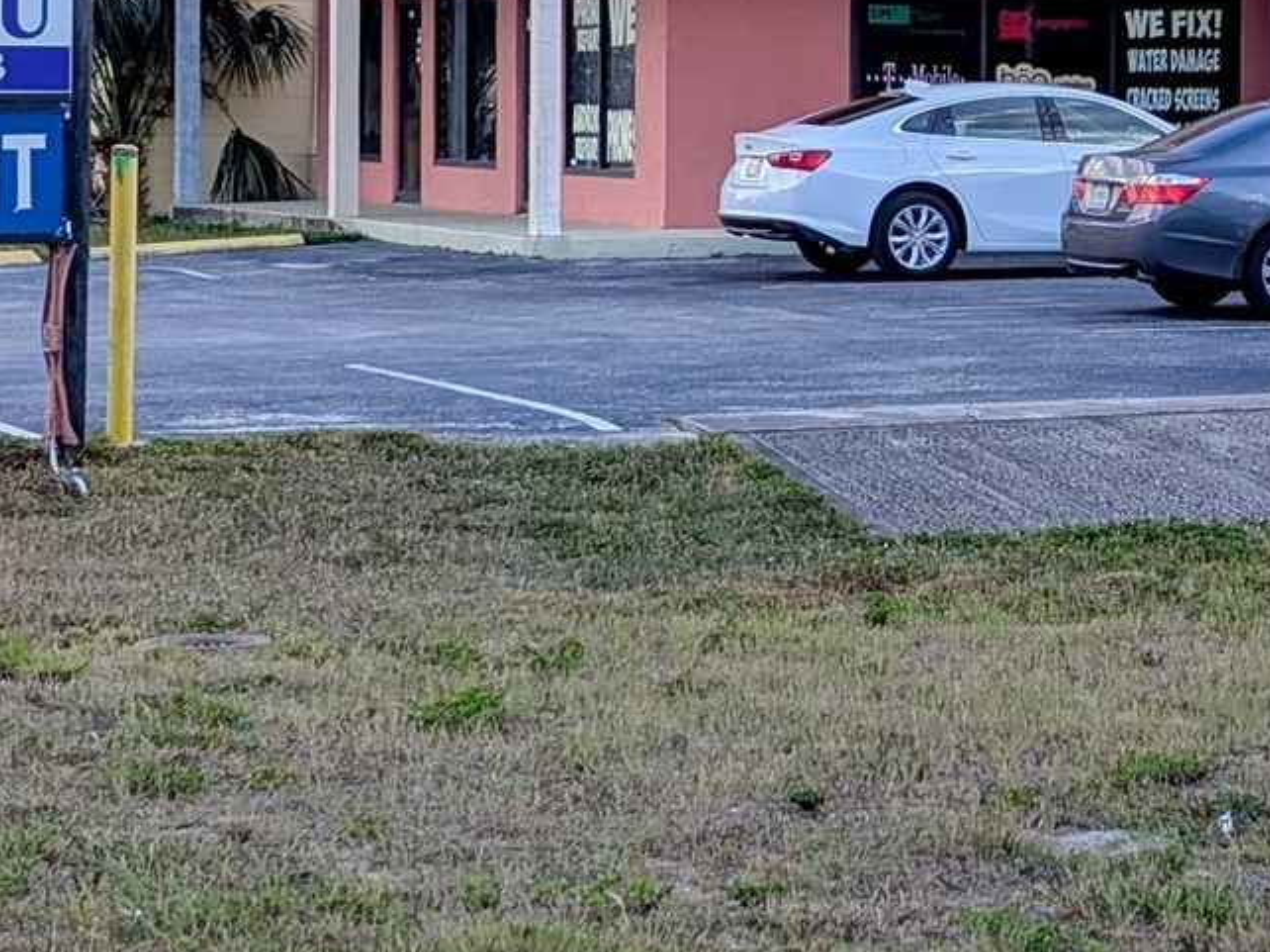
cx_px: 1037
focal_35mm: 122
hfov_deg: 16.0
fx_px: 4474
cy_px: 163
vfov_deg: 12.1
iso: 20
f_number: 1.68
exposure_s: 1/858
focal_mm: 6.9
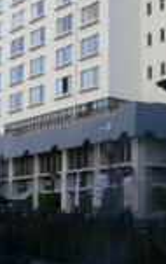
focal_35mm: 98
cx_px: -16
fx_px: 706
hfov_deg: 13.2
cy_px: 112
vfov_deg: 21.2
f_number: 2.8
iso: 80
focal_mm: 5.8
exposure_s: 1/250
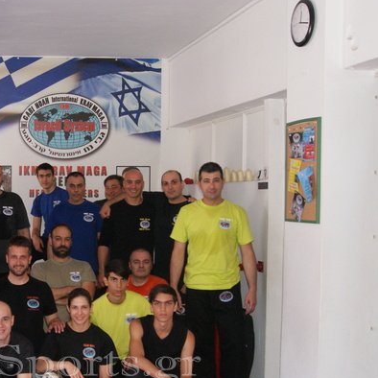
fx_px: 704
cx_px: -3
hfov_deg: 28.2
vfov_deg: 29.9
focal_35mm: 57
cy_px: 248
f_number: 5.6
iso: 400
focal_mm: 22
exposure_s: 1/60
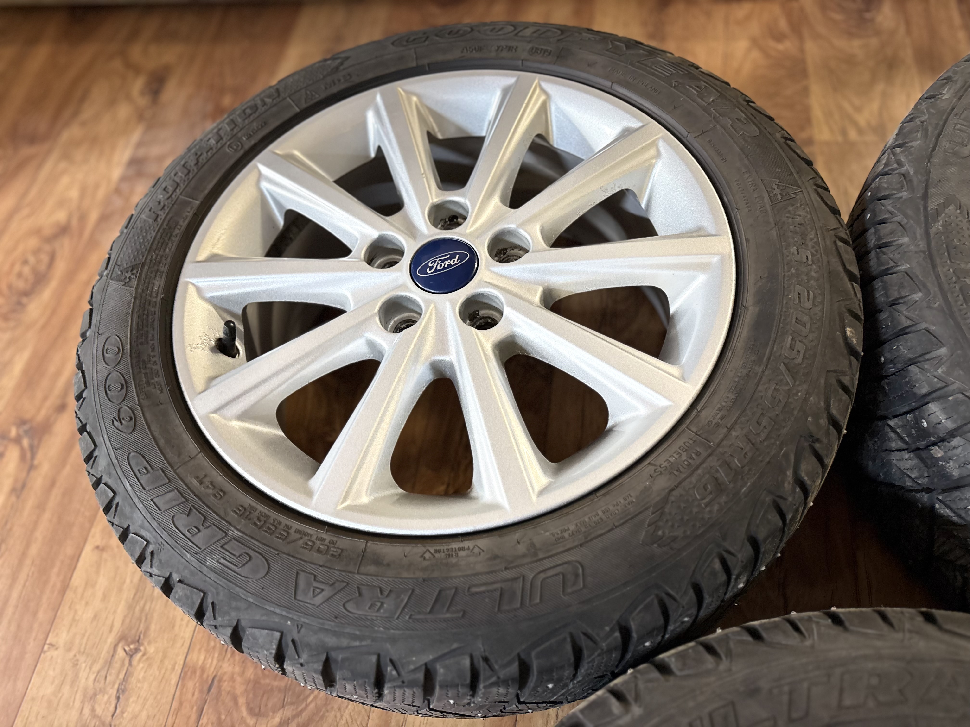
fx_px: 729
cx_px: 485
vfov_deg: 53.1
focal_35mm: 26
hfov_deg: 67.3
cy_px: 364
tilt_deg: -58.8
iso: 320
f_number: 1.6
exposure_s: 1/50
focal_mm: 5.96
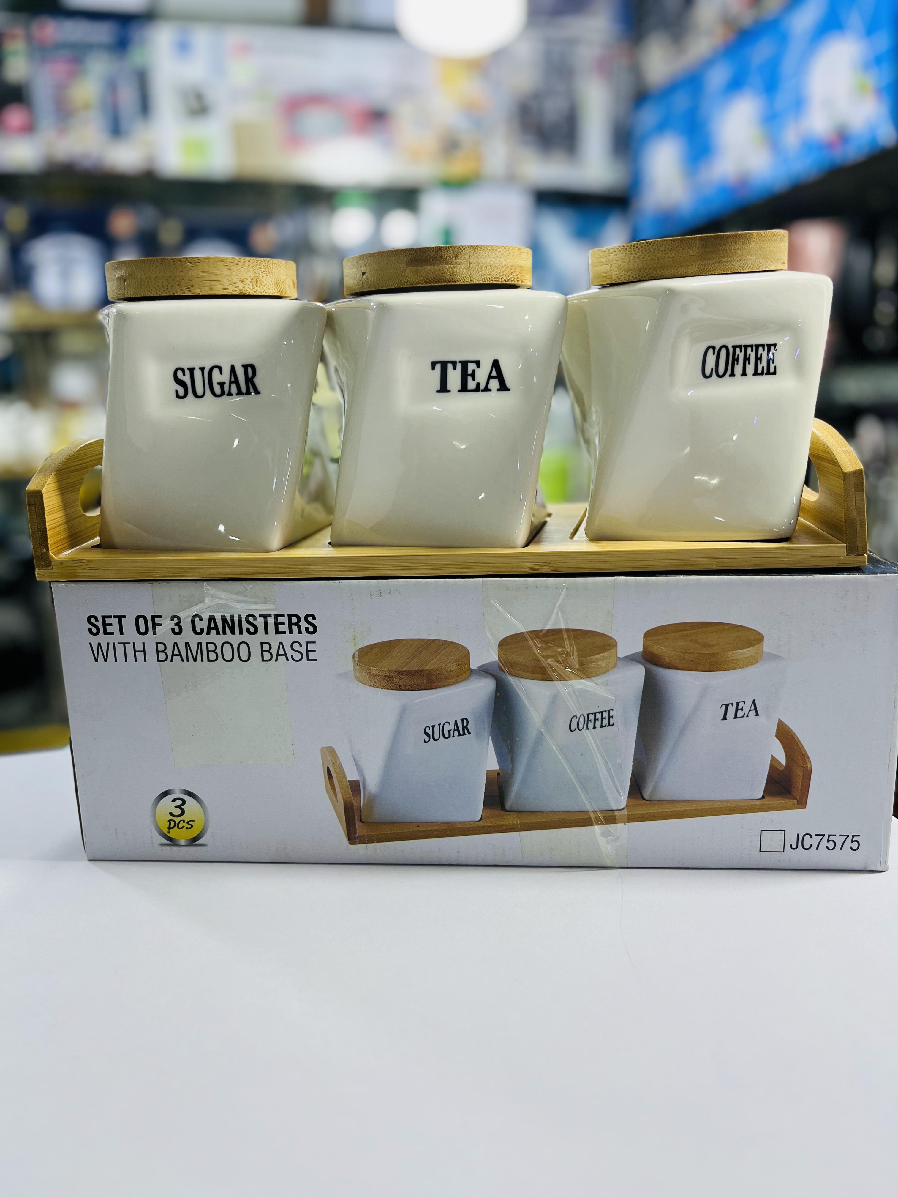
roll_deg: +1.2
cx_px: 449
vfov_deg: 67.3
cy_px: 599
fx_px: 899
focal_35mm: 26
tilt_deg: -14.3
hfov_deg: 53.1
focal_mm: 5.1
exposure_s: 1/100
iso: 32
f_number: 1.6
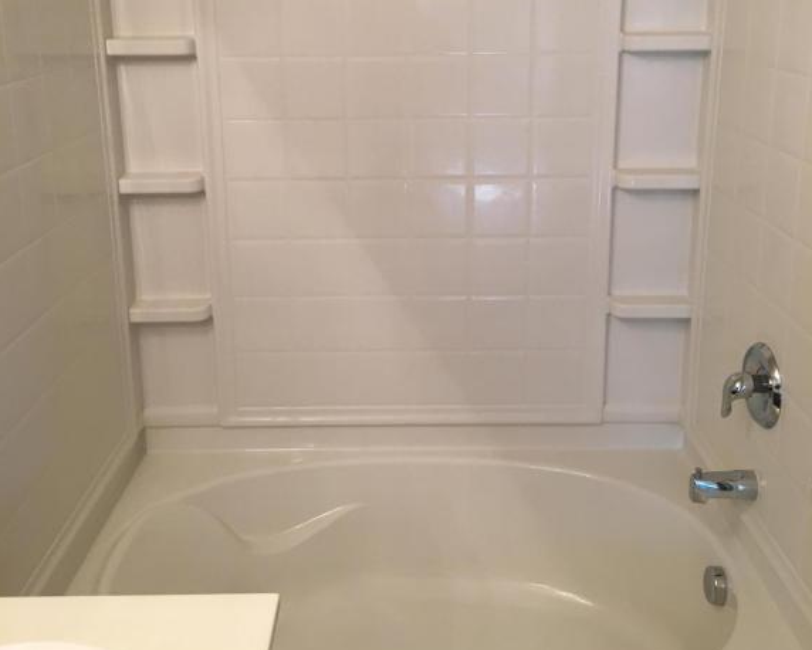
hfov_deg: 47.9
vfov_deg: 38.7
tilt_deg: -14.2
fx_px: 914
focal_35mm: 38
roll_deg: +0.6
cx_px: 405
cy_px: 216
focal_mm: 4.15
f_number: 2.2
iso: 50
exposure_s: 1/30
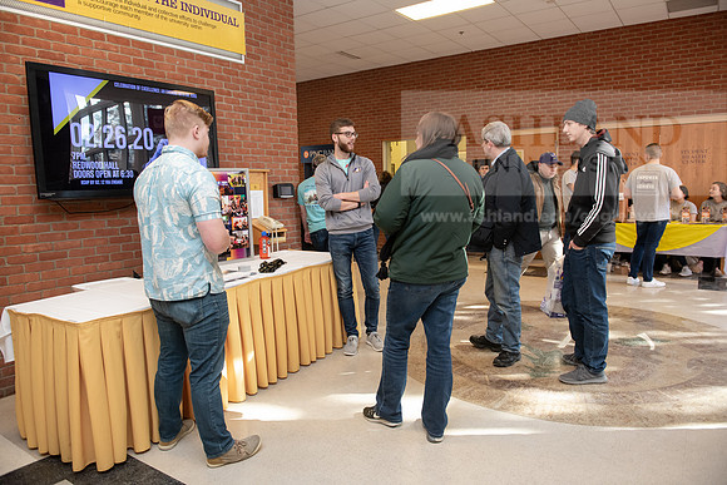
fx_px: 485
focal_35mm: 24
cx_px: 364
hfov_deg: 73.7
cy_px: 242
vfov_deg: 53.2
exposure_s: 1/160
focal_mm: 24
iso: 1000
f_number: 3.5
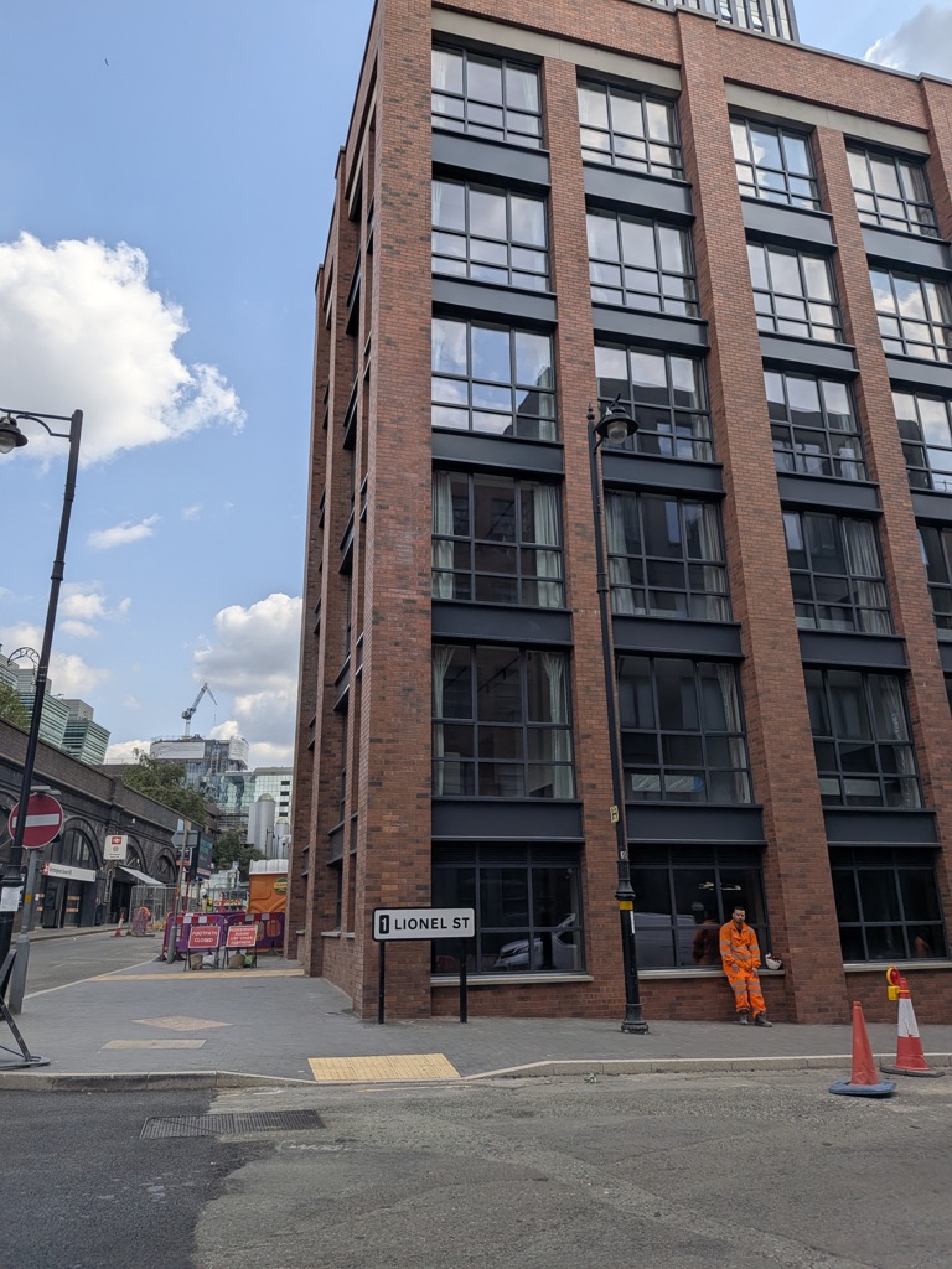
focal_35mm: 24
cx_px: 476
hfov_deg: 56.8
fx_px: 880
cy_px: 634
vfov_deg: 71.6
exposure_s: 1/1692
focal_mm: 4.53
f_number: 1.7
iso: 30
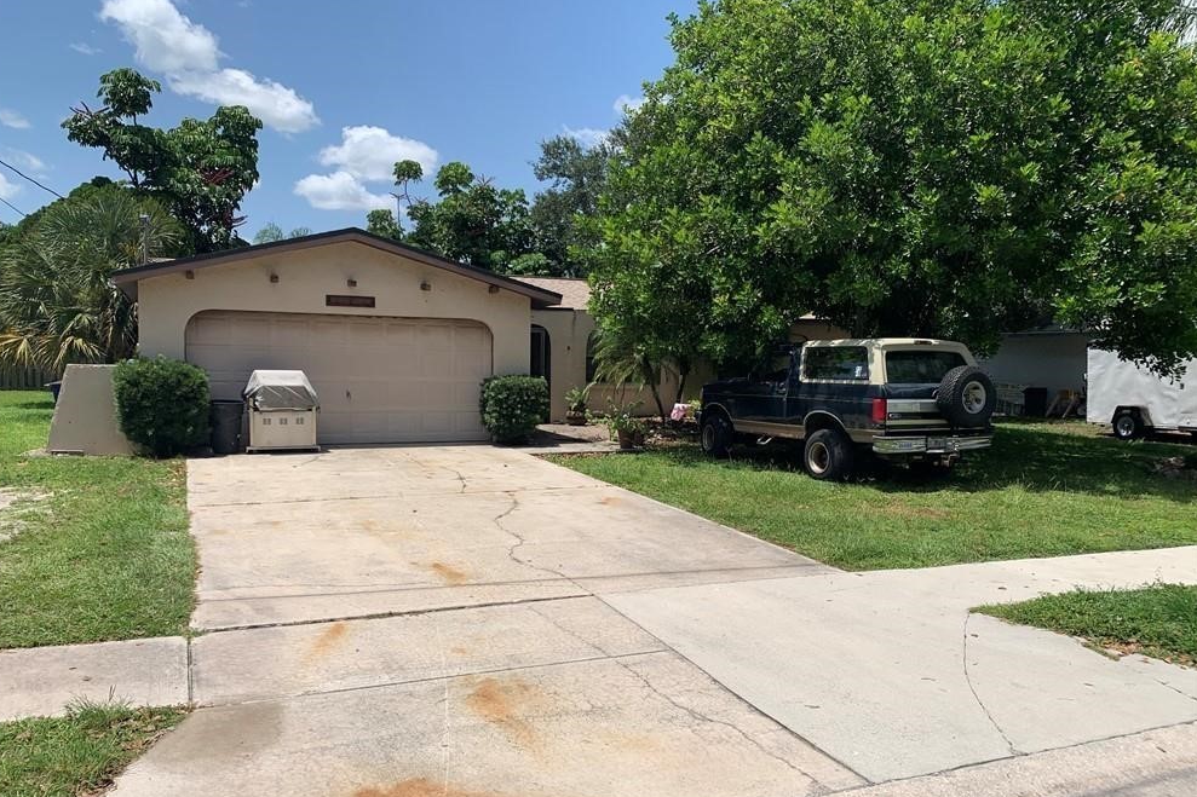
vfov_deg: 46.3
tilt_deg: -4.0
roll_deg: -1.4
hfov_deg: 65.5
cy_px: 443
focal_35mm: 28
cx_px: 582
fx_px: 931
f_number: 1.8
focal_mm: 4.25
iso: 25
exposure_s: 1/3401
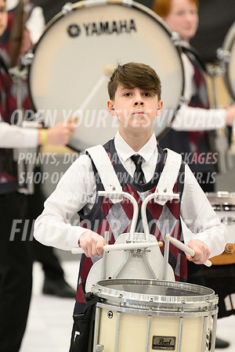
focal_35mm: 400
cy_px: 176
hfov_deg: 3.4
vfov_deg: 5.2
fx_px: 3916
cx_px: 118
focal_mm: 400
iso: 6400
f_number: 5.6
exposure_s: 1/250
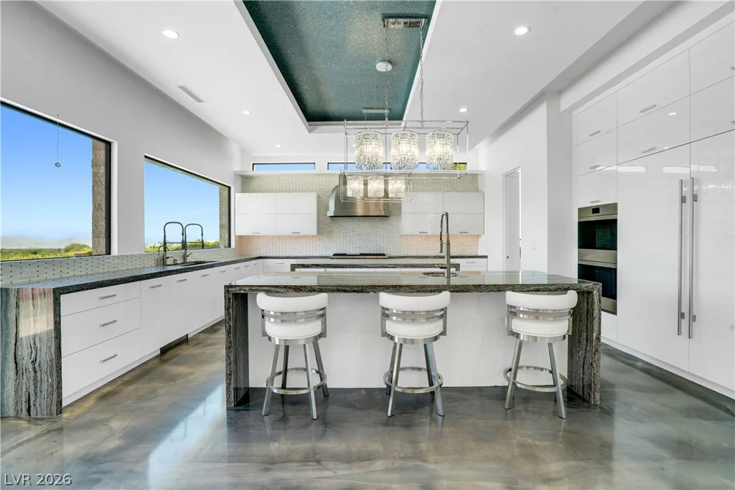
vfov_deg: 73.8
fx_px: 327
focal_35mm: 16
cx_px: 368
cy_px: 245
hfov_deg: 96.7
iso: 500
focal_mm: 16
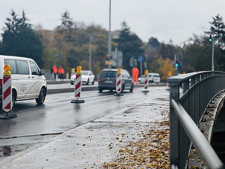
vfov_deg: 19.1
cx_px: 112
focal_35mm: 77
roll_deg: -0.6
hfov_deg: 25.3
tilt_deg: +0.0
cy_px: 84
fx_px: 500
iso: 25
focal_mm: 9
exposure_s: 1/649
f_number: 2.8
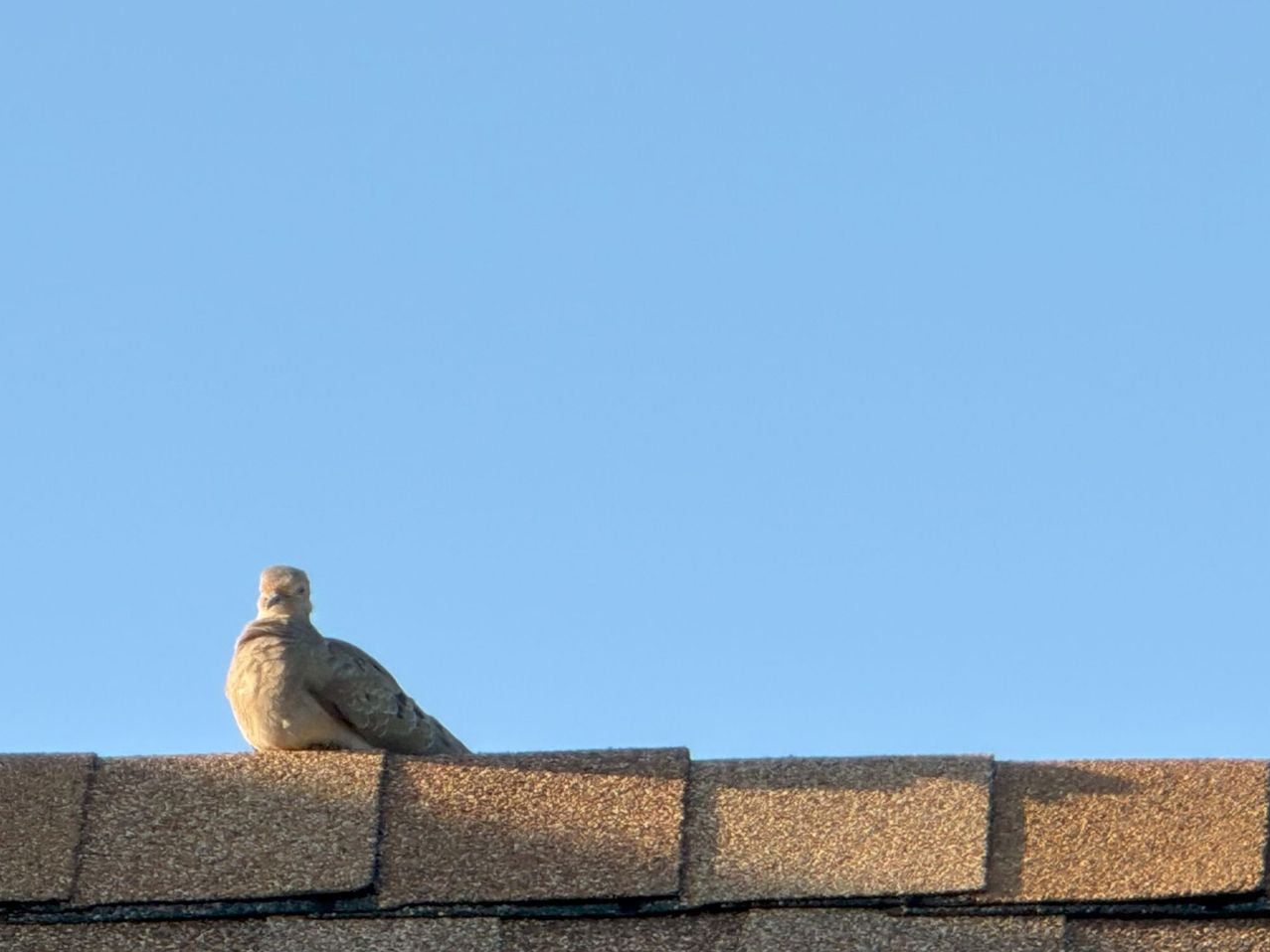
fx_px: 29427
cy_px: 476
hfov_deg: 2.5
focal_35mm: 802
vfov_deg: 1.9
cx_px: 635
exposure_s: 1/319
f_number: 2.8
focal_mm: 16.89
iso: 50
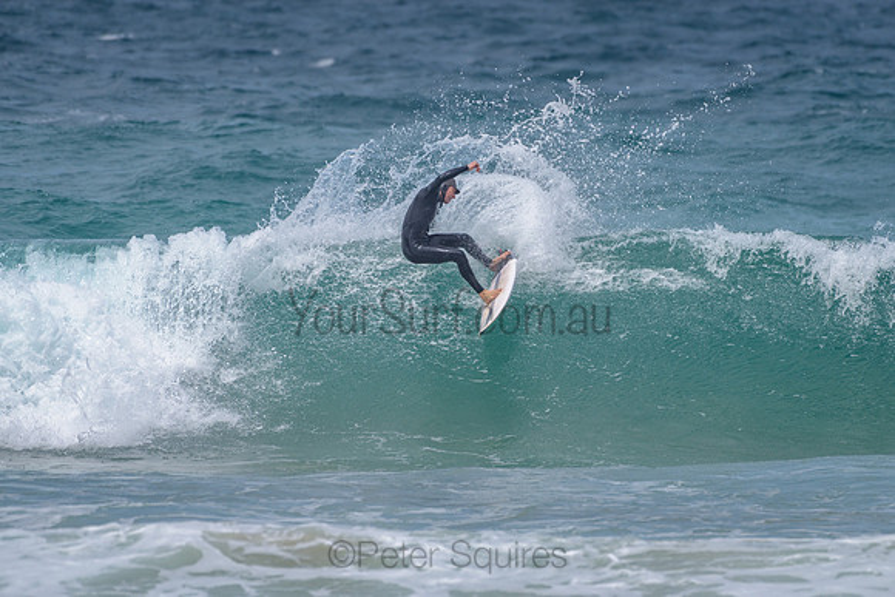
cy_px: 258
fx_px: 15251
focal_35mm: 613
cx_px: 512
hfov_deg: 3.4
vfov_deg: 2.2
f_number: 5.6
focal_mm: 500
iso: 110
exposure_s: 1/2000
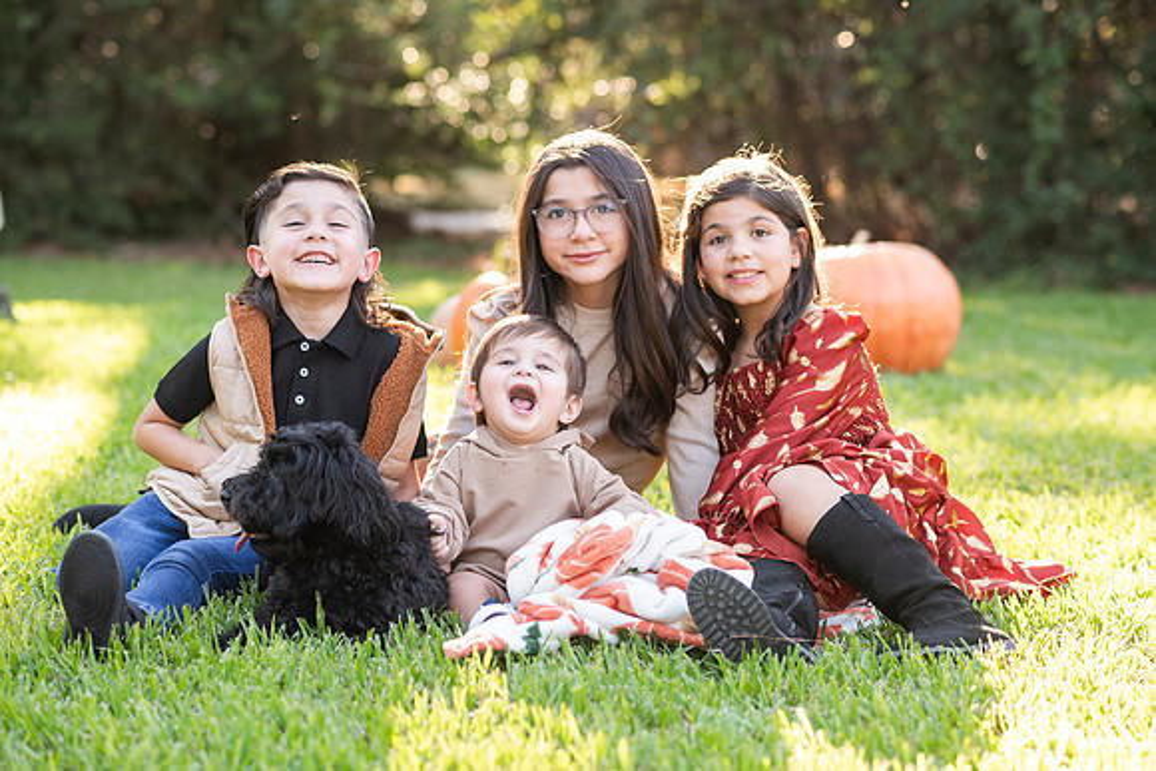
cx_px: 603
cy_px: 386
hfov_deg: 23.0
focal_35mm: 89
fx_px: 2847
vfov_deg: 15.4
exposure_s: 1/640
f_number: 3.2
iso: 640
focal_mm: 85
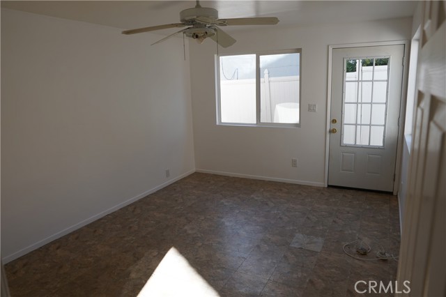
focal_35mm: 24
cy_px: 148
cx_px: 223
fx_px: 297
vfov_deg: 53.1
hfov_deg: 73.8
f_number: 4
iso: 125
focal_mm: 16
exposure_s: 1/160
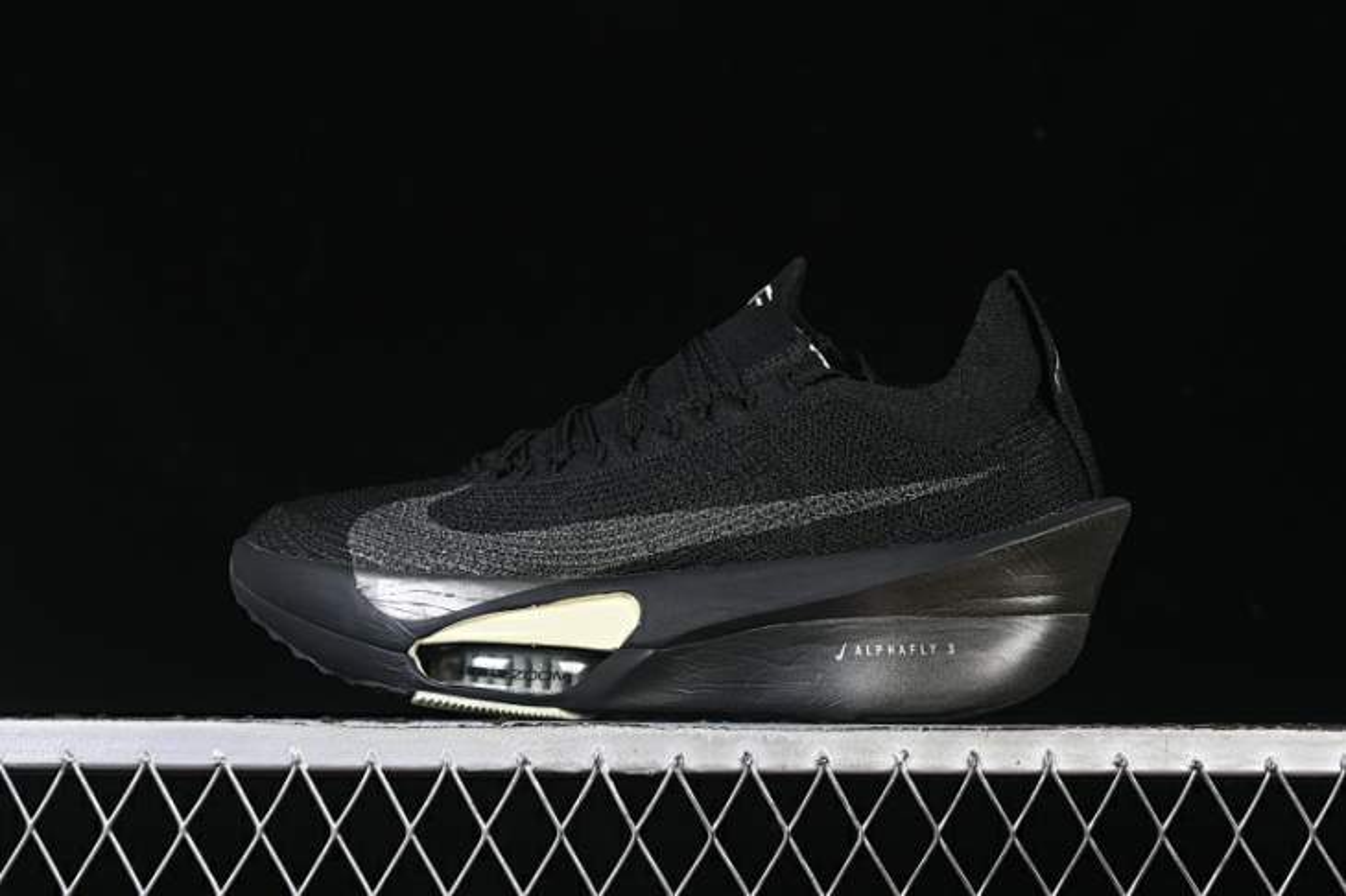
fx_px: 2803
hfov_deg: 27.0
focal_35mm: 75
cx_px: 673
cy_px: 448
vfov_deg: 18.2
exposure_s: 1/50
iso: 160
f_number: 6.3
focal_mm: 50
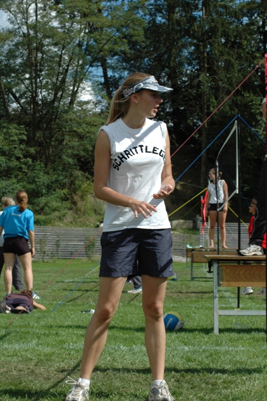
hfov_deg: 12.9
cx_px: 134
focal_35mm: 106
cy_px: 200
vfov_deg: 19.3
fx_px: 1180
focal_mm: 70
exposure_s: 1/400
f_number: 10
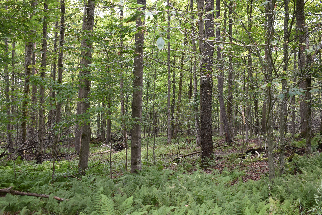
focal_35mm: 38
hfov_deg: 51.3
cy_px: 108
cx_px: 161
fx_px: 335
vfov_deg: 35.5
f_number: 4.5
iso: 400
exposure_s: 1/80
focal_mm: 25
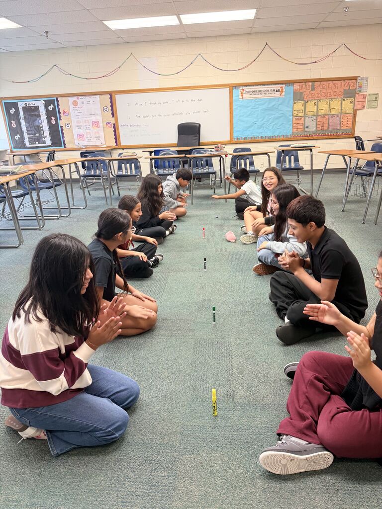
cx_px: 191
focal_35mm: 24
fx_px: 353
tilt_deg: -18.3
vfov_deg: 71.6
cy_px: 254
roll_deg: +1.1
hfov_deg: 56.8
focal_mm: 6.76
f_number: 1.78
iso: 200
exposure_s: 1/120
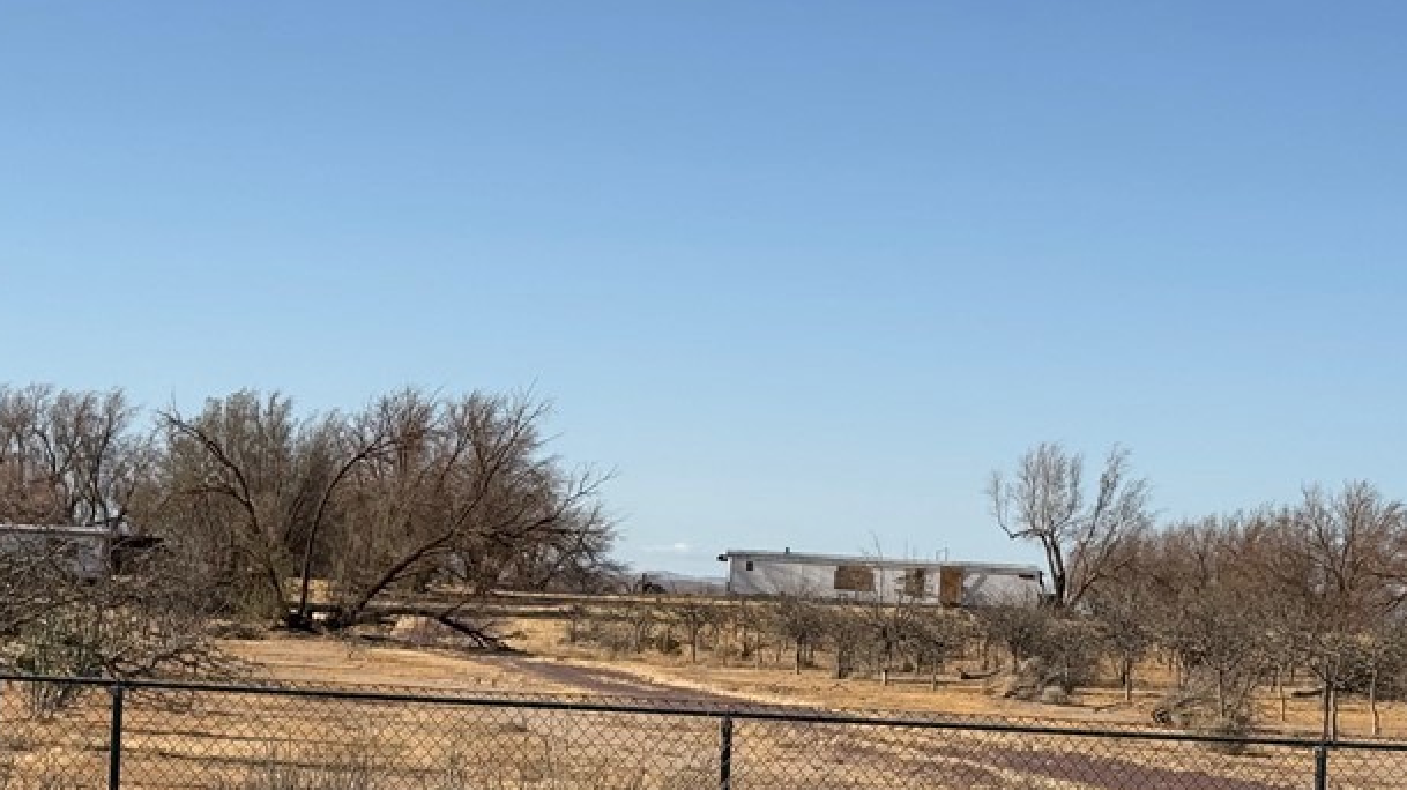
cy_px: 589
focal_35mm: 88
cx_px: 564
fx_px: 3282
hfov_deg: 24.2
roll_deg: -3.0
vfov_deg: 13.7
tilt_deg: -0.2
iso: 64
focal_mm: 6.76
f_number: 1.78
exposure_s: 1/6536
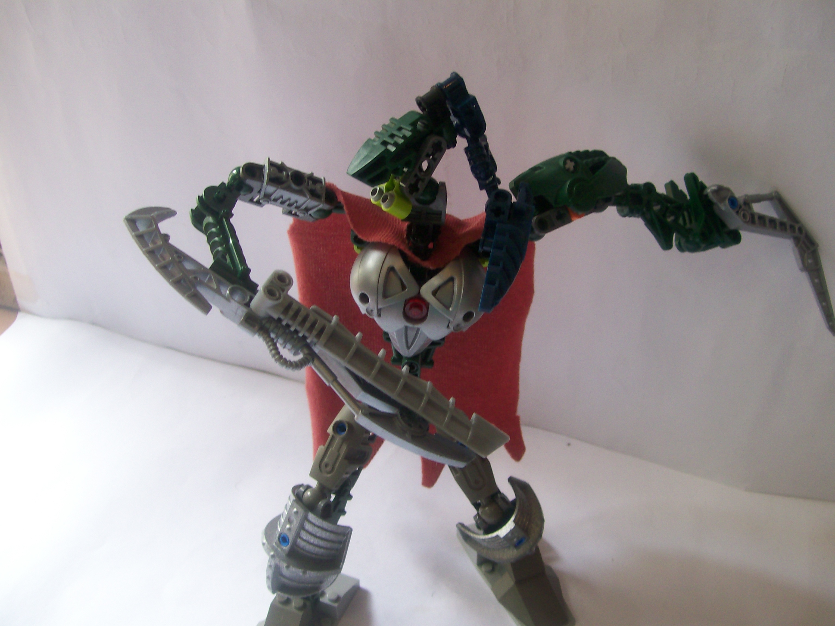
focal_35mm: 36
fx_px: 868
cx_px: 418
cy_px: 313
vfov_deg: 39.7
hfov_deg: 51.4
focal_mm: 6
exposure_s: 1/56.7
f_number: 2.7
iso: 80
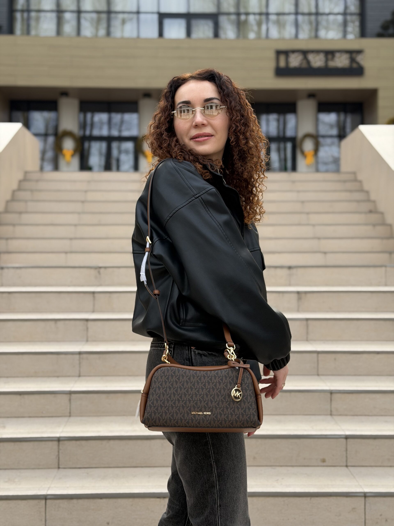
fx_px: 728
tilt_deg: +0.1
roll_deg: -0.4
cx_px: 197
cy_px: 263
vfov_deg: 39.7
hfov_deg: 30.3
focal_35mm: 48
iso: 80
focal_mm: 6.76
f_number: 1.78
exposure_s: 1/706
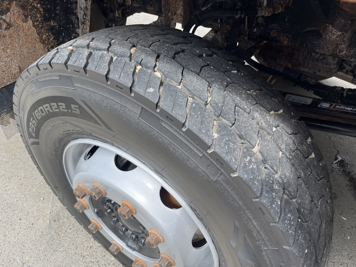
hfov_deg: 67.3
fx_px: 267
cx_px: 178
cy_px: 134
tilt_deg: -44.5
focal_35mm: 26
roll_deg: -4.3
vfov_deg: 53.1
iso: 50
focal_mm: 5.1
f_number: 1.6
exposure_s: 1/756
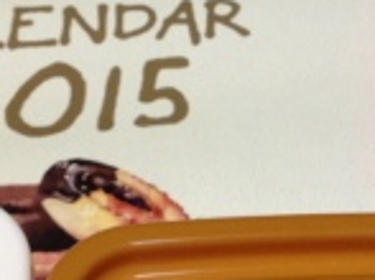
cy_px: 218
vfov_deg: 12.4
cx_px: 250
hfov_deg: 16.5
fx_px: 1288
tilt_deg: -52.9
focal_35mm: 119
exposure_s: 1/20
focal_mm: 4.28
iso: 125
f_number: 2.4
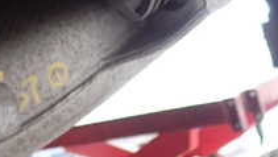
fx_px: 686
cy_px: -106
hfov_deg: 22.9
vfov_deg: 12.2
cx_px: 149
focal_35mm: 93
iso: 200
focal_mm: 5.4
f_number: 2.3
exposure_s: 1/50
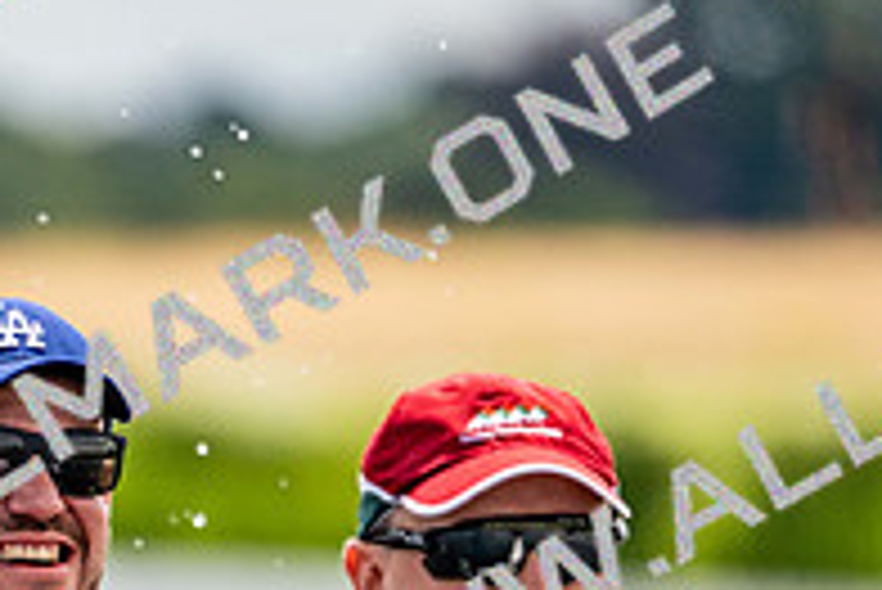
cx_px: -86
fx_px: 28979
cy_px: 849
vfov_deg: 1.2
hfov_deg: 1.7
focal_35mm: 1182
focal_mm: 400
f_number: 4.5
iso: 320
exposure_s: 1/2500
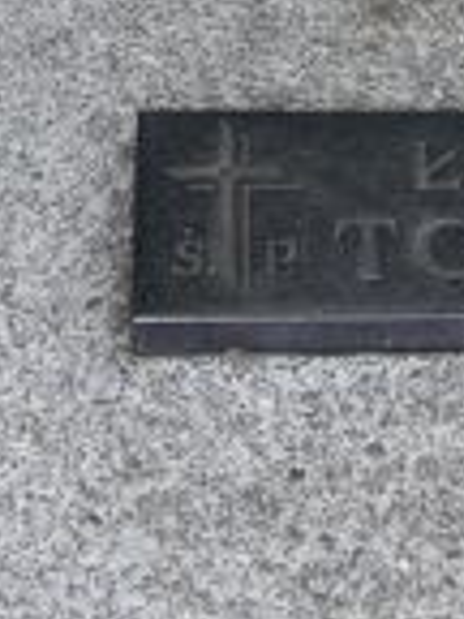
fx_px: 2091
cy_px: 185
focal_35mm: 117
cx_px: 546
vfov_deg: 16.8
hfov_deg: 12.4
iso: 100
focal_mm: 7.4
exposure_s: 1/100
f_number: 2.8
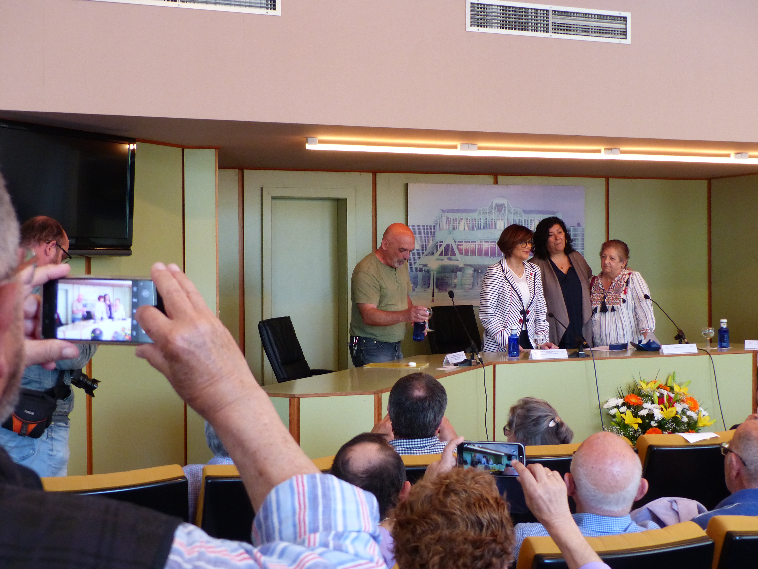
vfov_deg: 30.9
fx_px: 1029
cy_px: 284
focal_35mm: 47
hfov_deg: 40.4
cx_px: 379
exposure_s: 1/60
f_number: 2.8
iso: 320
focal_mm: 8.4
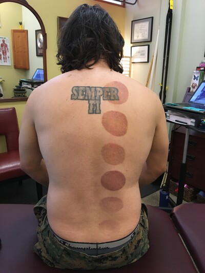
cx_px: 102
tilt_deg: -16.1
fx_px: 229
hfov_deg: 48.2
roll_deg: -2.5
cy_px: 136
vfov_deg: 61.6
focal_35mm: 29
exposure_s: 1/30
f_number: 2.2
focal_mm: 4.15
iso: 160
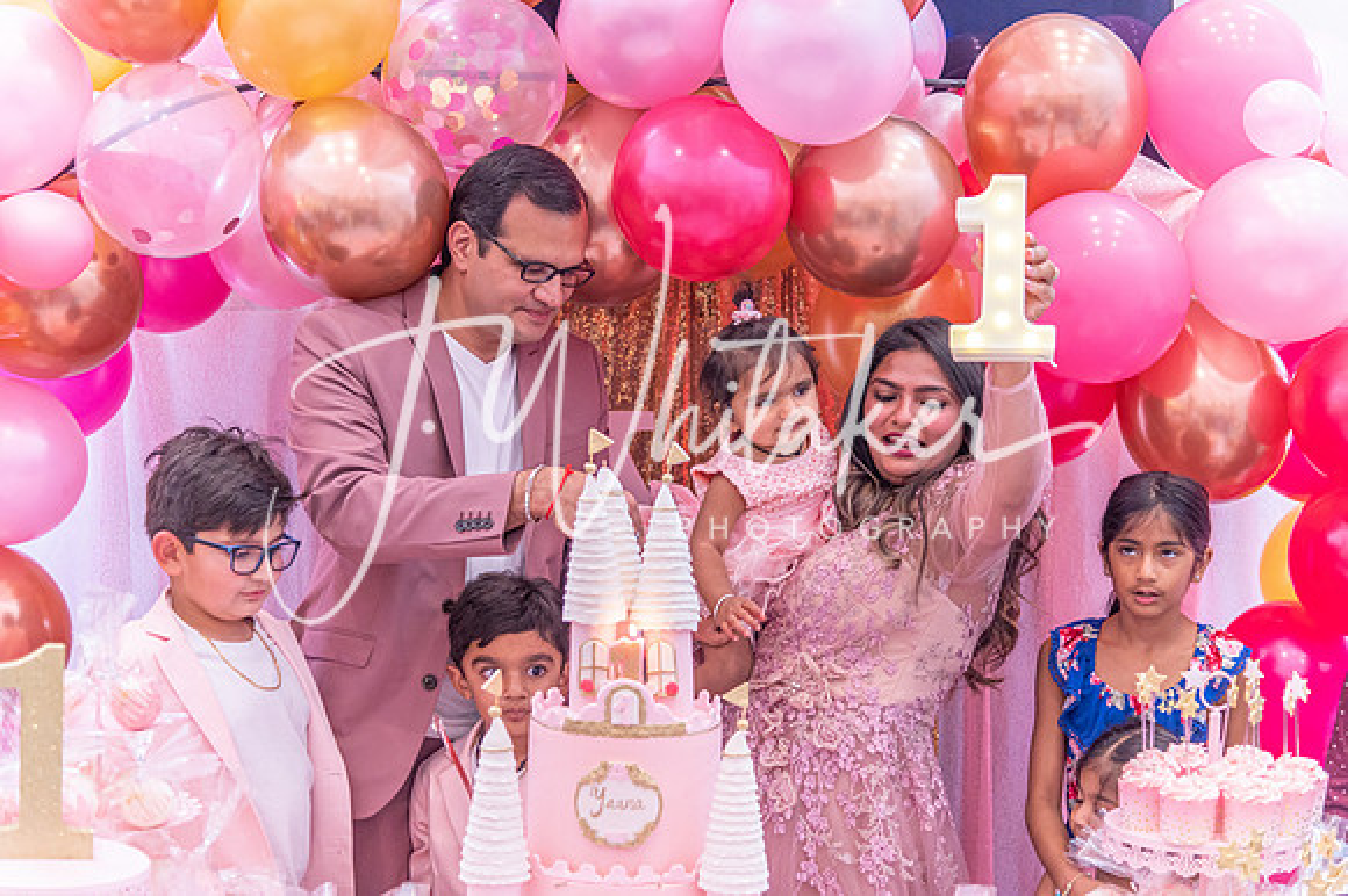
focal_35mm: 58
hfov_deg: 34.5
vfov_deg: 23.4
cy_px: 448
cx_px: 674
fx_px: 2170
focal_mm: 58
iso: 1600
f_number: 4
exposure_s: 1/125
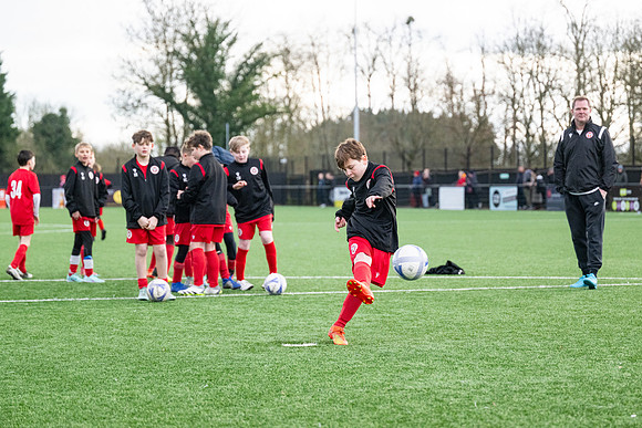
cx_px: 321
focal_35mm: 110
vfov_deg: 12.5
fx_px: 1962
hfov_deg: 18.6
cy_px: 214
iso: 2000
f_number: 4
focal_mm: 110
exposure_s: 1/2000
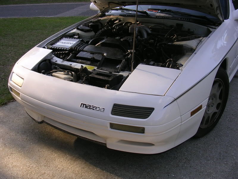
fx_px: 261
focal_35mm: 38
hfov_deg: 49.0
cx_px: 119
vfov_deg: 37.7
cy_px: 90
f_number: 2.8
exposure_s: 1/256
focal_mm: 5.8
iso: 50
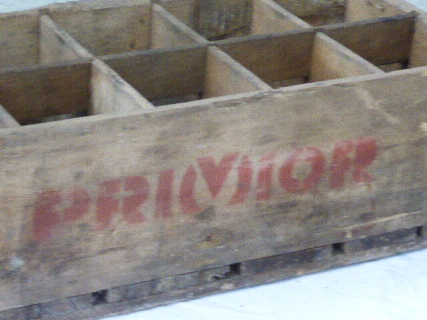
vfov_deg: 12.5
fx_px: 1468
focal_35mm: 119
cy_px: 160
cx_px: 214
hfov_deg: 16.6
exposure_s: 1/40
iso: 1600
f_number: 5.3
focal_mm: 19.4
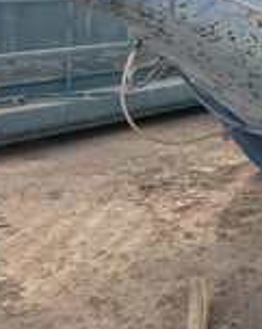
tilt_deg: -3.5
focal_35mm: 72
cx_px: 370
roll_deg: -0.1
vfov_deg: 25.4
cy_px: 15
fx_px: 700
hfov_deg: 19.1
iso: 32
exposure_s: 1/300
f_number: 1.8
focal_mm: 3.99
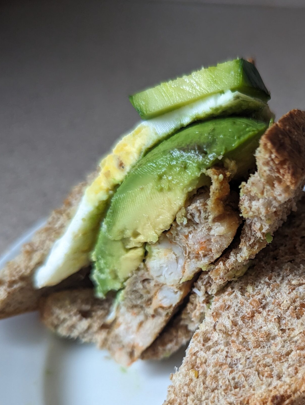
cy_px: 257
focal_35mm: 38
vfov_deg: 48.4
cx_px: 231
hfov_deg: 36.9
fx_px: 445
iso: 400
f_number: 1.85
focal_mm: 6.81
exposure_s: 1/201
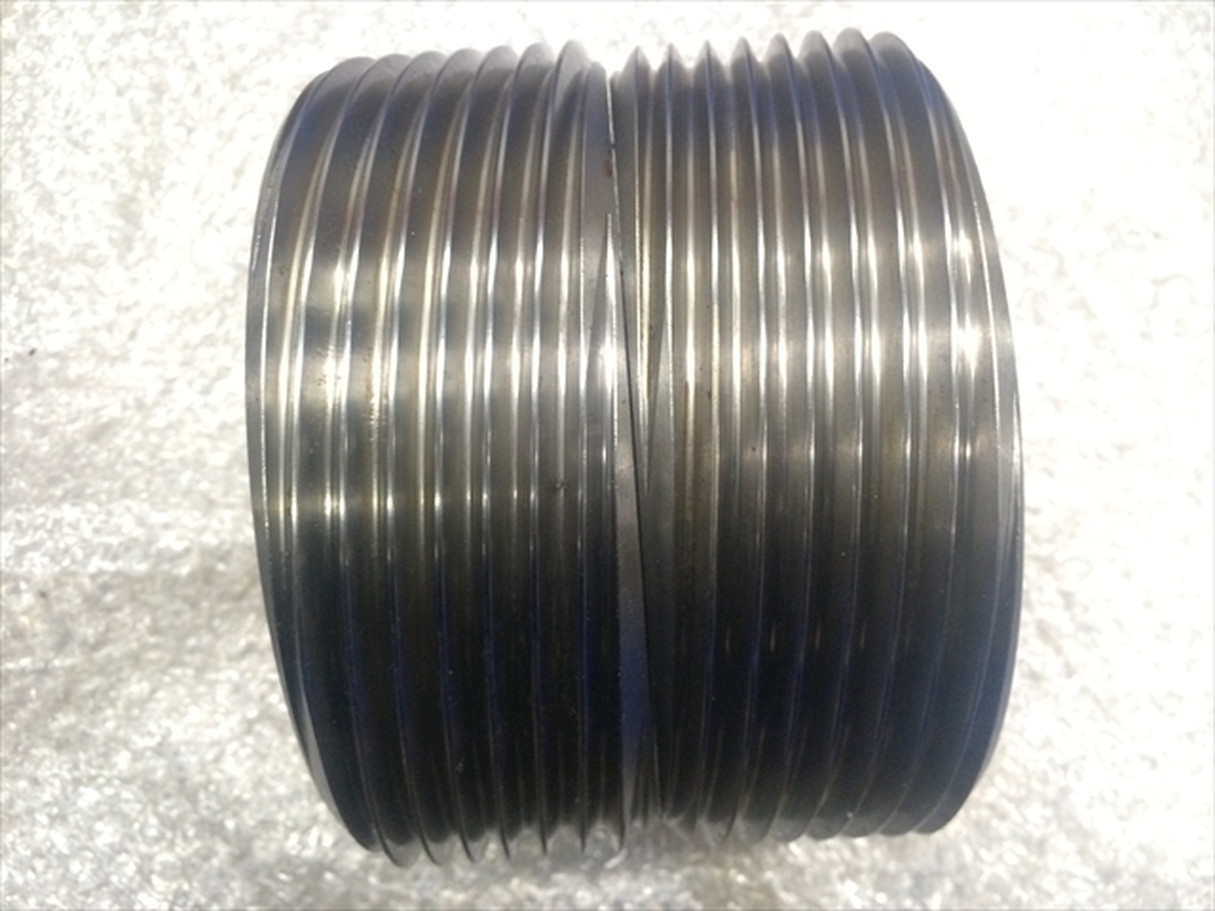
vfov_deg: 48.2
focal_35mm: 29
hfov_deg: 61.7
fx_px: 1018
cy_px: 456
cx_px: 608
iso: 160
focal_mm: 4.15
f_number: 2.2
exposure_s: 1/30
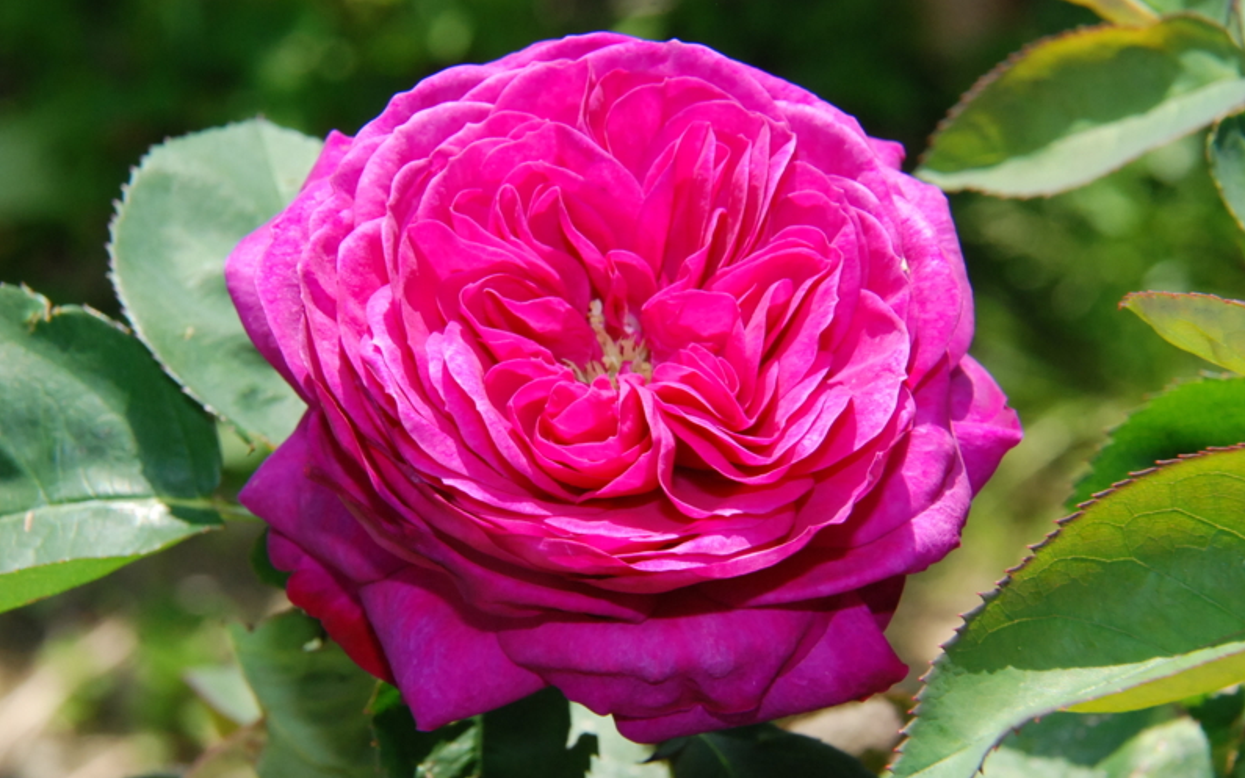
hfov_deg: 9.4
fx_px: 7584
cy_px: 412
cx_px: 623
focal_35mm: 224
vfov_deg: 5.9
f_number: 16
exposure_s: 1/200
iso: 800
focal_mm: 145
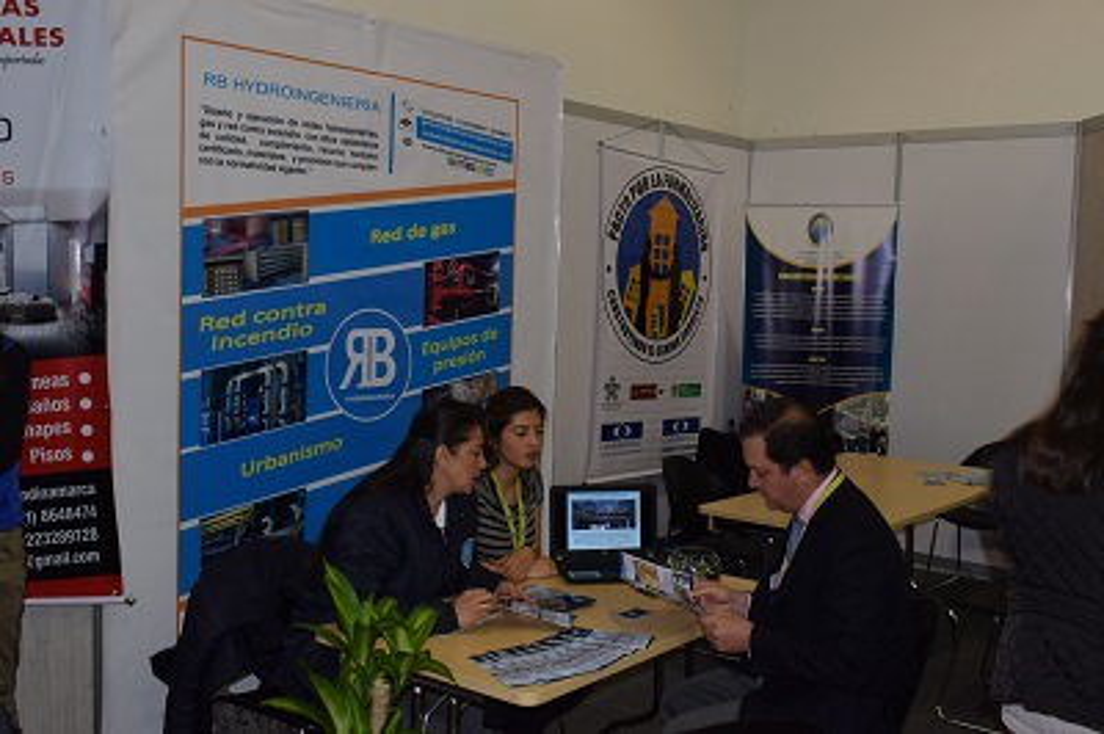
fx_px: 1149
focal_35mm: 38
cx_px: 552
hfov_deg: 51.3
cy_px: 367
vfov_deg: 35.4
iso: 640
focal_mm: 25
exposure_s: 1/13
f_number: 22
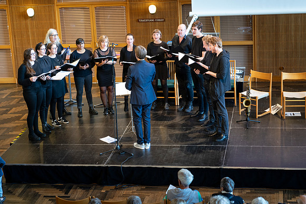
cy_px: 99
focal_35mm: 87
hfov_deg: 23.4
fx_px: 739
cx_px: 143
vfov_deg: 15.7
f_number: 2.8
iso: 1600
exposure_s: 1/160
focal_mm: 70
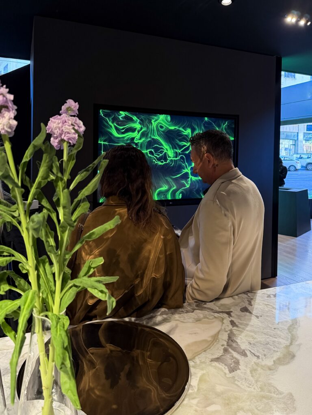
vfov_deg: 71.6
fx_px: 288
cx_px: 156
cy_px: 208
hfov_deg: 56.8
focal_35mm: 24
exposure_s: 1/55
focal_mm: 6.76
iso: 250
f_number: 1.8
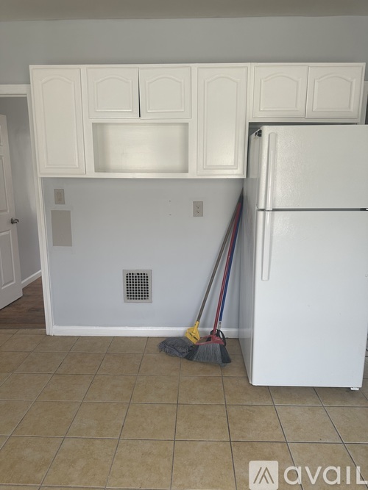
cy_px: 245
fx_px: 340
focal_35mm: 24
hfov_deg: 56.8
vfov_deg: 71.6
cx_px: 184
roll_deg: -1.5
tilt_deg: -9.2
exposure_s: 1/235
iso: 64
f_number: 1.78
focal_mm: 6.86
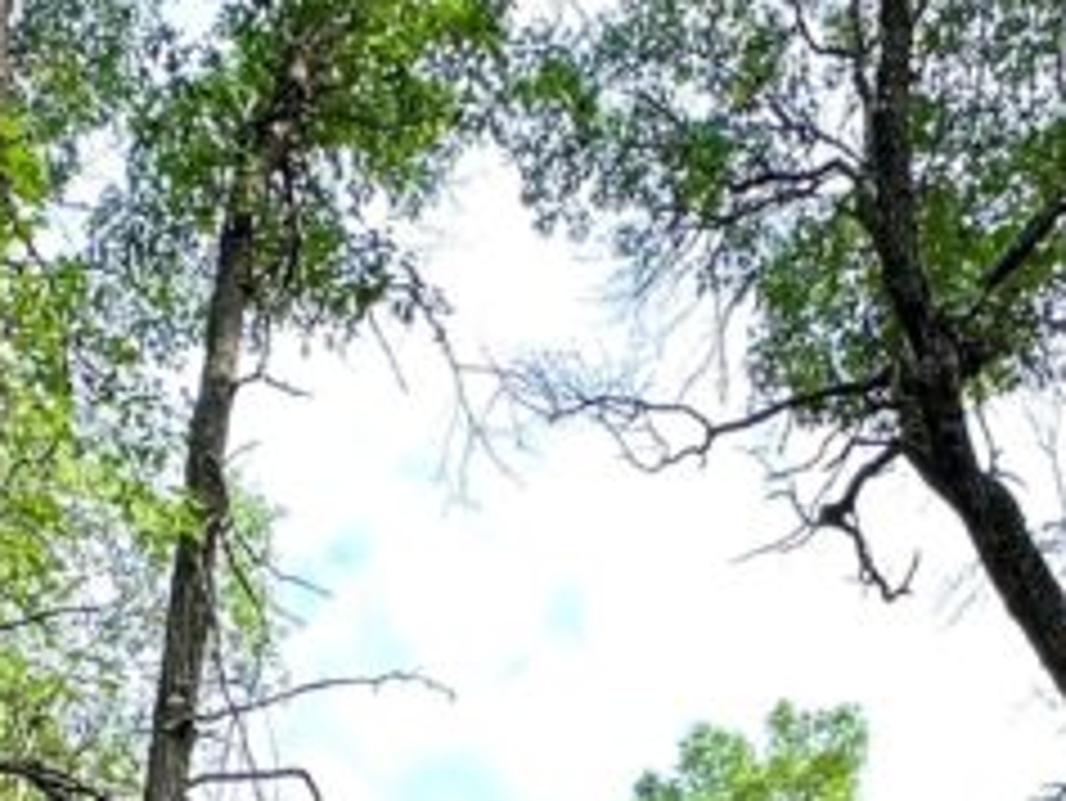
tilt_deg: +7.1
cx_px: 555
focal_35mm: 63
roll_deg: -2.3
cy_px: 1490
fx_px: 1941
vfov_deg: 18.0
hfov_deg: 30.7
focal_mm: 2.22
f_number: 2.2
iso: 40
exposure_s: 1/246
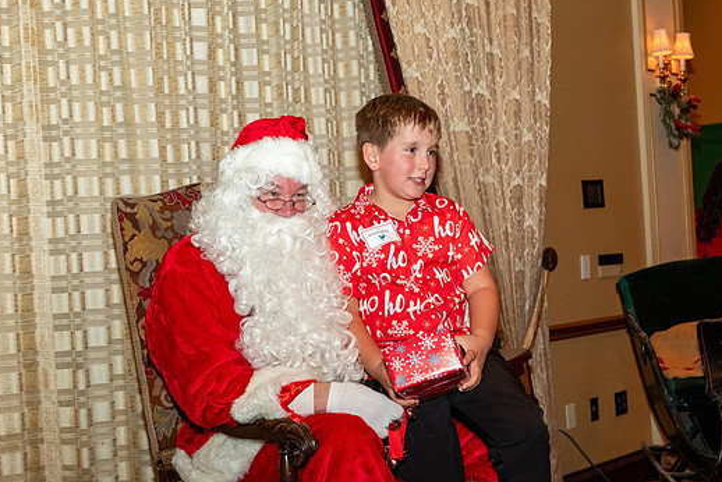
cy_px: 251
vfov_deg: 28.7
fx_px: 943
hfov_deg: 41.9
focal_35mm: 47
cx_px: 383
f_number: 3.2
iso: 2500
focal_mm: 27.7
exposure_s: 1/125
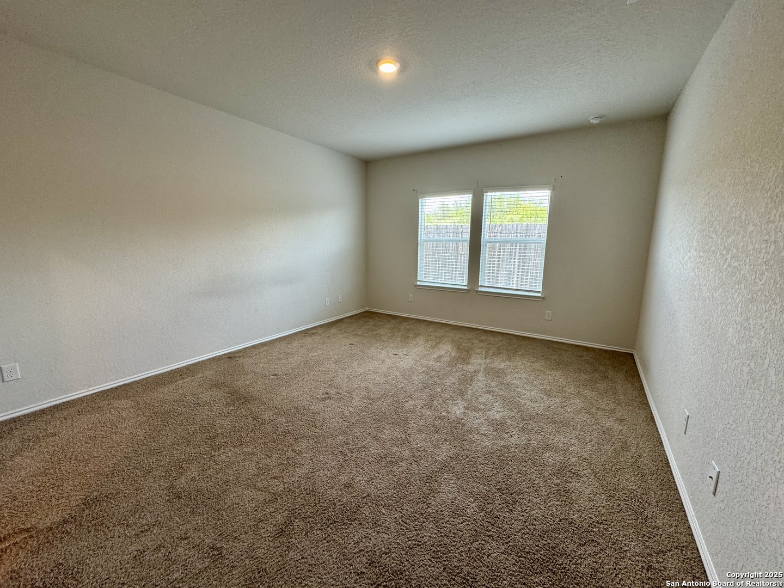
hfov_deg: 102.1
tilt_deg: -10.6
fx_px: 317
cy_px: 294
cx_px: 392
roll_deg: -0.7
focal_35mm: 14
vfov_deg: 85.7
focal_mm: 2.22
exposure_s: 1/120
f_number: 2.2
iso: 200
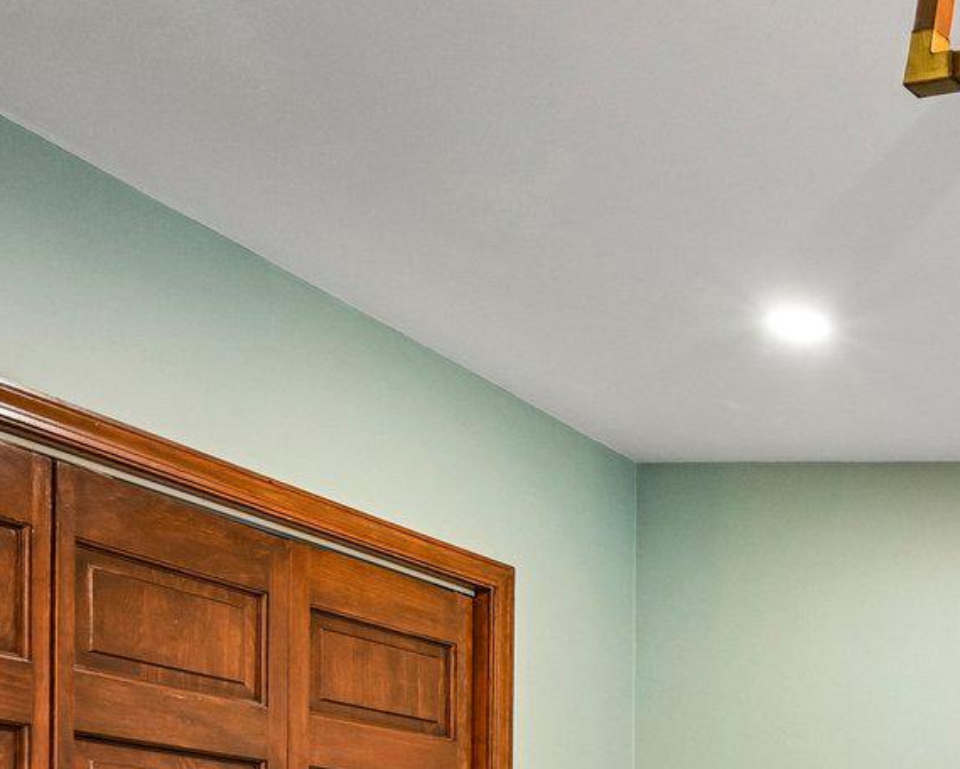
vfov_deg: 24.8
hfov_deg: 25.2
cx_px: 1481
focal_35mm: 54
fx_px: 1535
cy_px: 977
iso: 800
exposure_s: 1/20
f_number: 8
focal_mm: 16
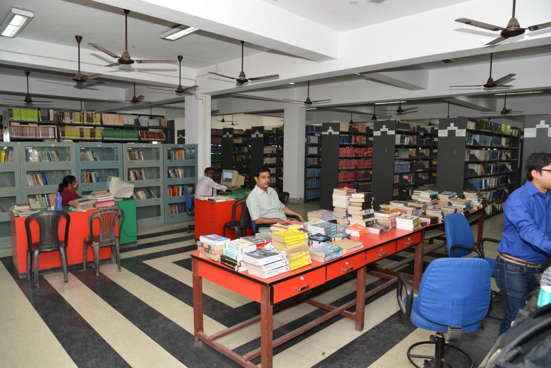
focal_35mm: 24
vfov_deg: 53.1
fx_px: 367
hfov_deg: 73.7
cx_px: 276
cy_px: 184
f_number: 5.6
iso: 1600
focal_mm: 24
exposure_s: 1/100
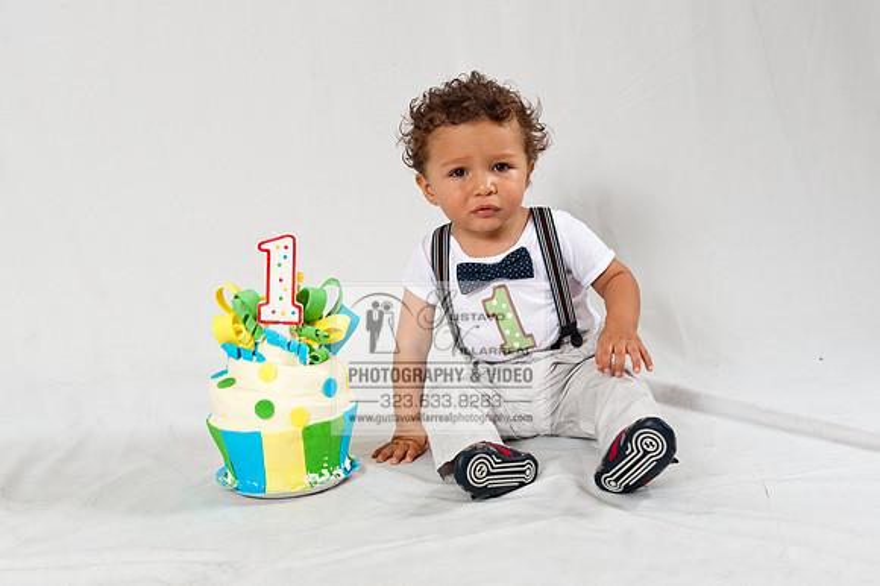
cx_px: 440
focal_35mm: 45
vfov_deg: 29.8
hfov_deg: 43.6
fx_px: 1099
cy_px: 293
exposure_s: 1/200
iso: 200
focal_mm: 45
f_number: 7.1
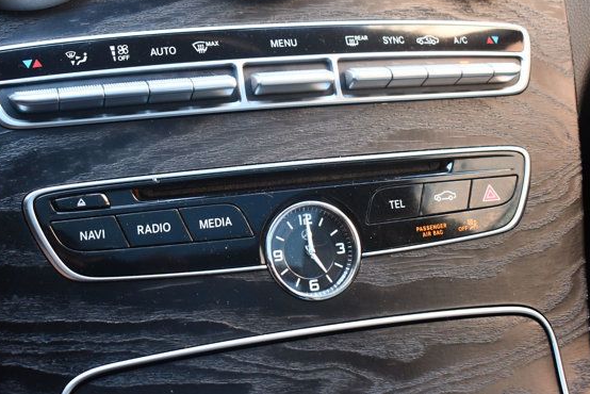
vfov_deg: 26.0
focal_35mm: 52
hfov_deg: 38.1
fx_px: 853
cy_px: 169
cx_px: 258
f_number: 4.2
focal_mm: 30
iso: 1400
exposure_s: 1/125
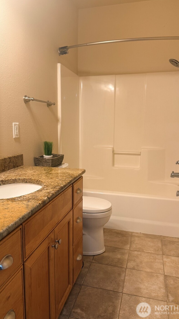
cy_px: 156
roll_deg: -0.8
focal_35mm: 27
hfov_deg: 42.8
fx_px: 228
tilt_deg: -7.9
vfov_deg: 69.9
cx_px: 83
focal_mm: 6.76
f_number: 1.78
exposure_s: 1/60
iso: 160
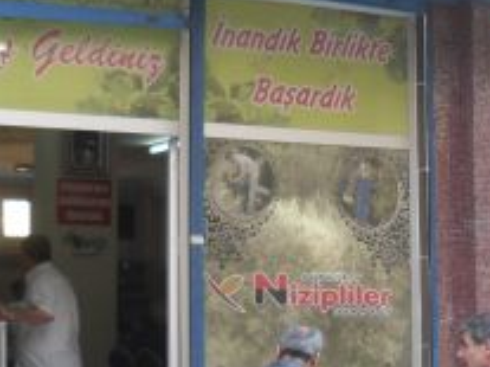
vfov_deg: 14.1
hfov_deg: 18.5
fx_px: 1485
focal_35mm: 105
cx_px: 414
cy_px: 180
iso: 100
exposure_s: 1/59
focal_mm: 6
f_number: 2.8
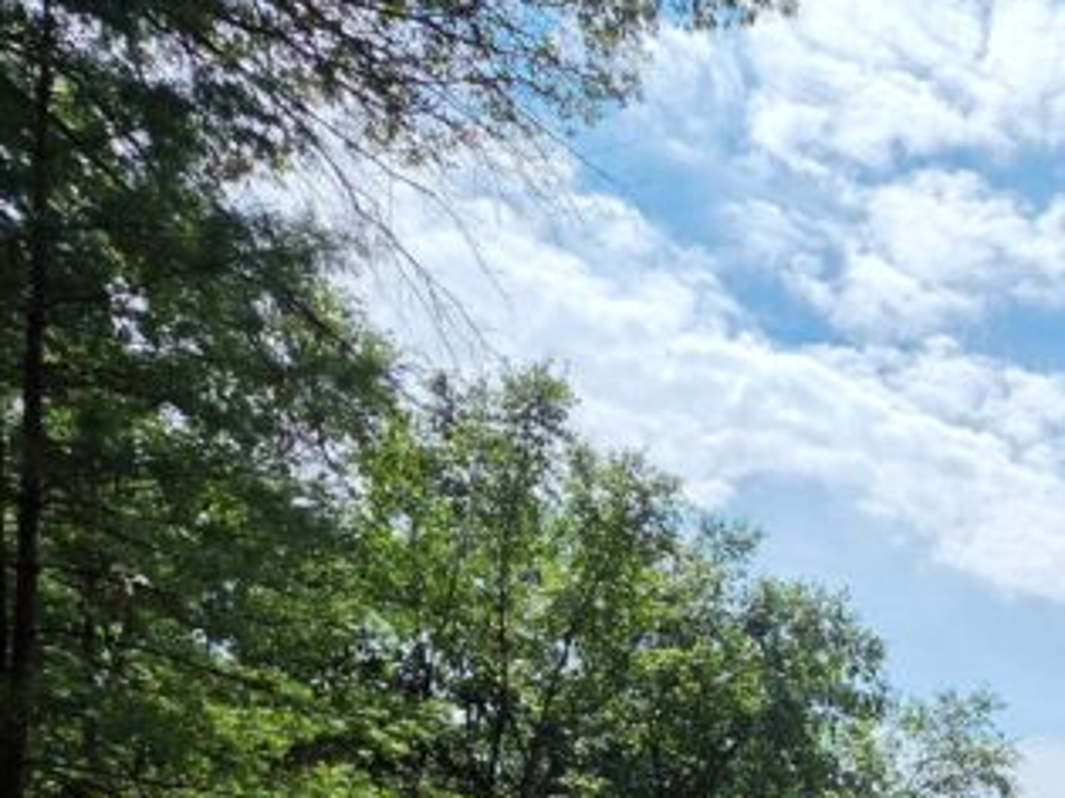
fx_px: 1353
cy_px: 1112
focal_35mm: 44
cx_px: 1144
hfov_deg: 36.9
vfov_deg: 26.3
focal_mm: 2.2
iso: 32
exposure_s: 1/3952
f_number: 1.9
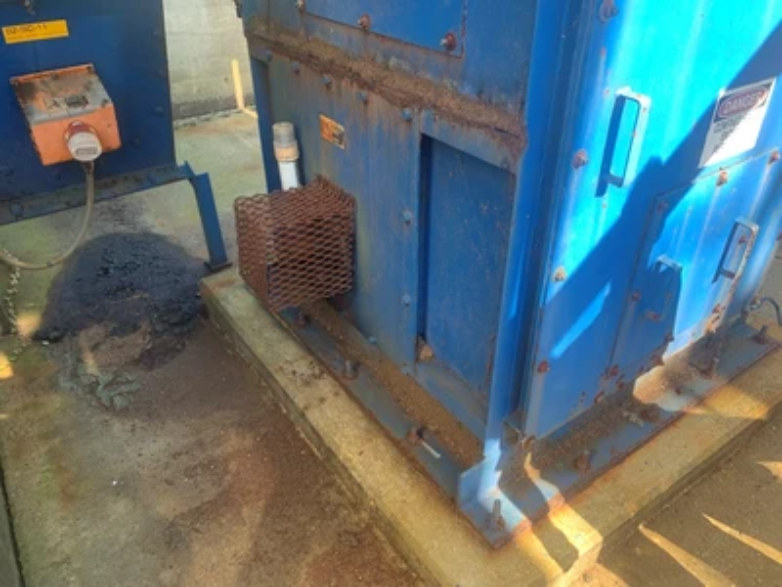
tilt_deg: -33.8
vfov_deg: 53.1
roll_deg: -1.1
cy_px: 294
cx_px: 391
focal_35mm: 26
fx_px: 587
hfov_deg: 67.3
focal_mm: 4.25
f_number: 1.8
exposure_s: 1/122
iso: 32
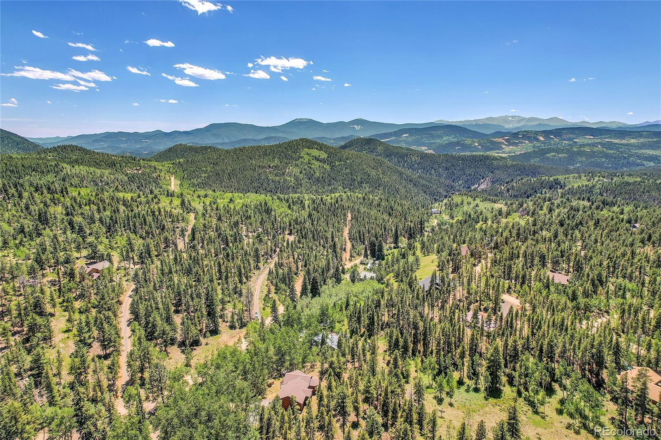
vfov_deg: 57.2
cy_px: 220
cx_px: 330
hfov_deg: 78.6
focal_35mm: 22
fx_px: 404
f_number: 2.8
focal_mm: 8.4
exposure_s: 1/160
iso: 100
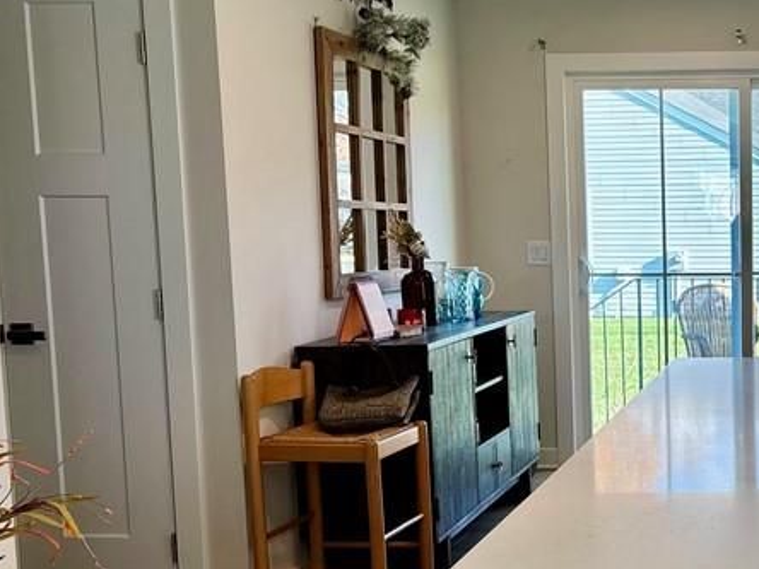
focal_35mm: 60
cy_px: 379
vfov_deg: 24.3
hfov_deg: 30.1
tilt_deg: -7.4
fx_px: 1316
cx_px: 752
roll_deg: +0.7
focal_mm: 5.96
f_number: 1.6
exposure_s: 1/120
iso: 40
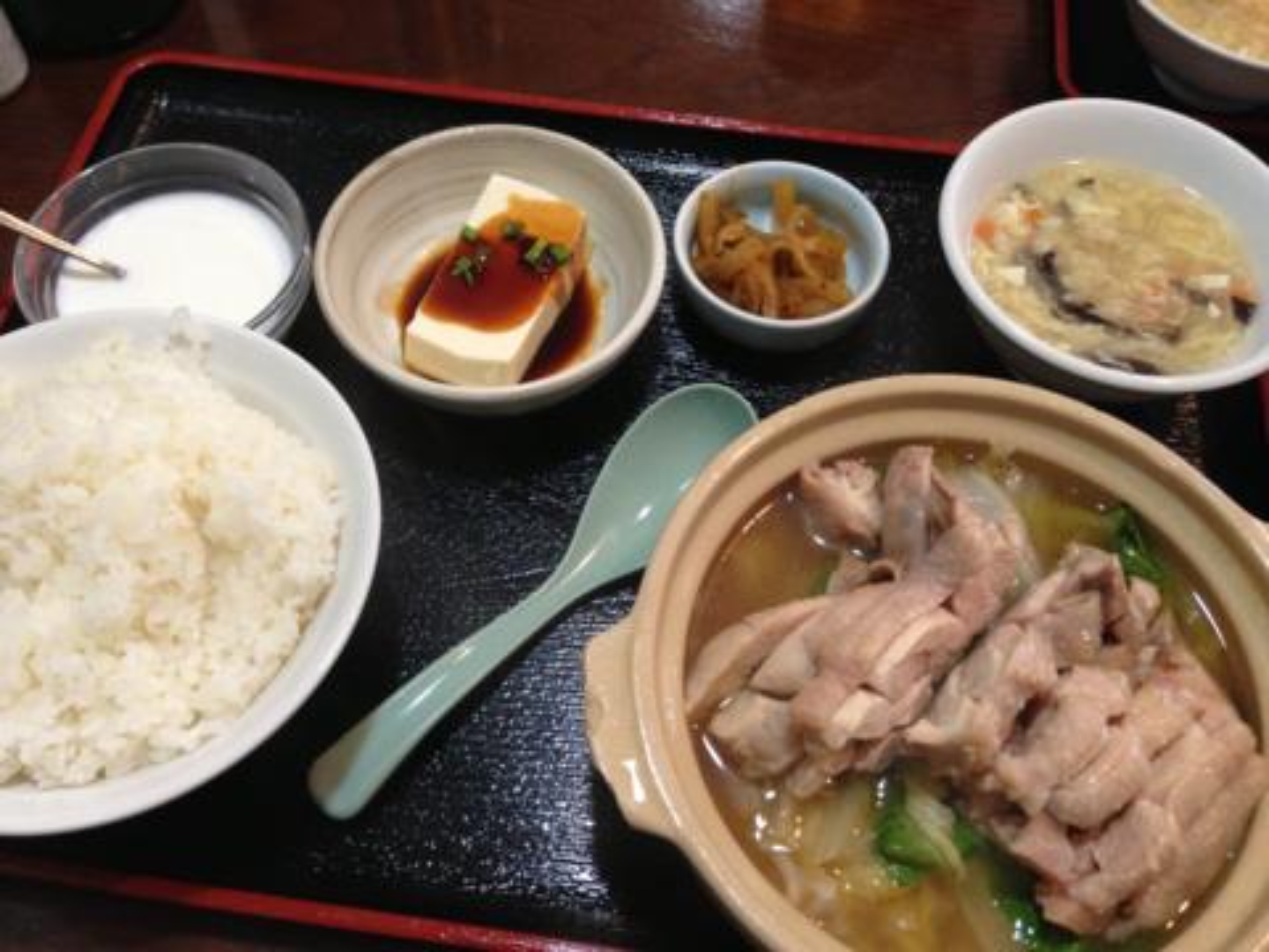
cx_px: 634
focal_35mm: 33
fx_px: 1210
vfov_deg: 42.9
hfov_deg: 55.4
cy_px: 476
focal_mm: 4.13
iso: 250
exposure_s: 1/20
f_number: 2.4
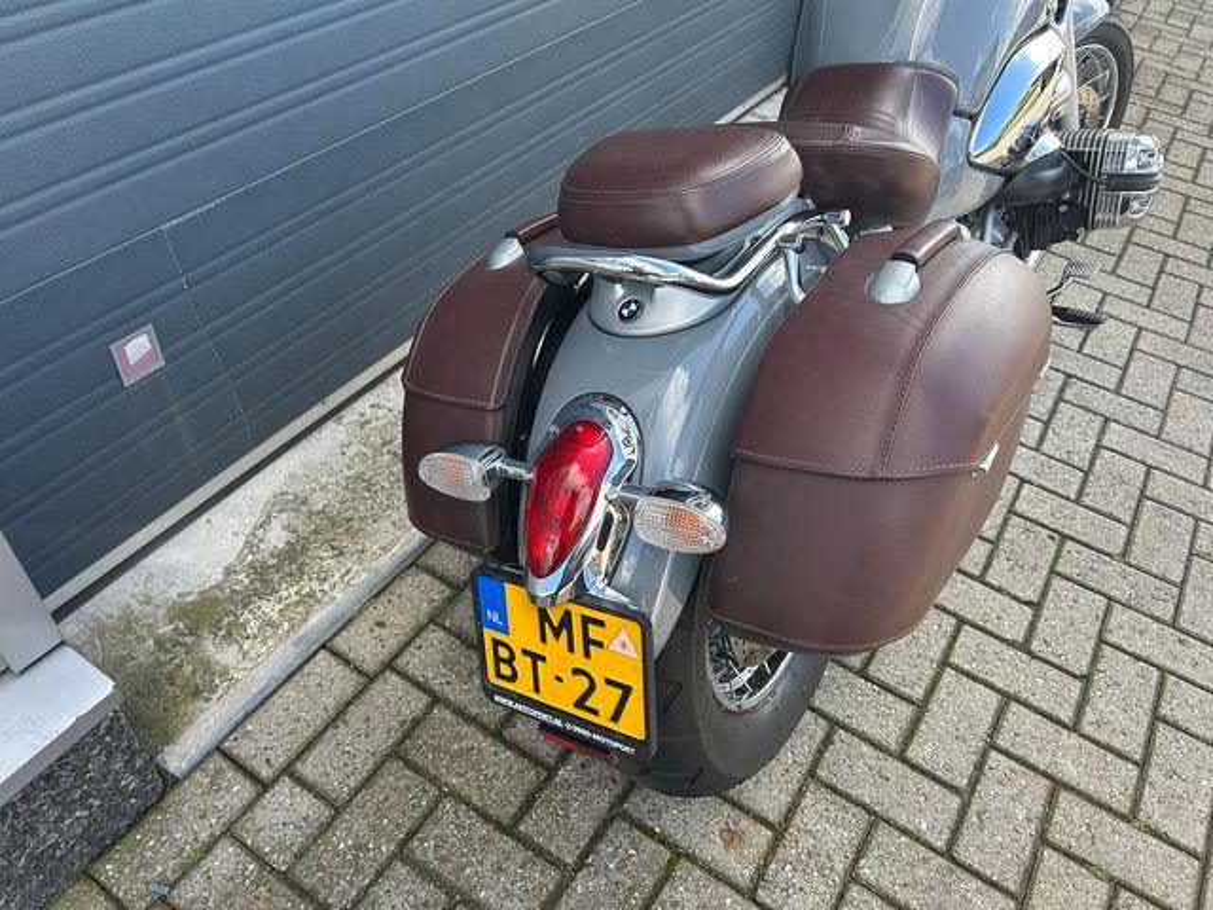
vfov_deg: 53.1
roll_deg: -3.6
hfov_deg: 67.3
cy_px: 455
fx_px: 911
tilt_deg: -43.0
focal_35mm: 26
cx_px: 606
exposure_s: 1/509
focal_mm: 5.7
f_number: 1.5
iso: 50
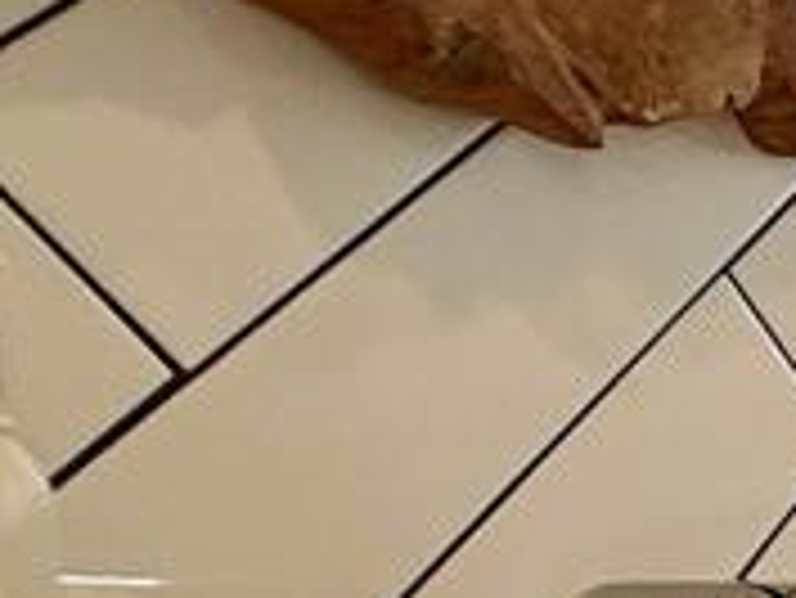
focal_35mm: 81
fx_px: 1864
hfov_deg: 12.6
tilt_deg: +1.5
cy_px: 517
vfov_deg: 18.0
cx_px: 2226
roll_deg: +0.2
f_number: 2.2
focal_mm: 2.22
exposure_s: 1/120
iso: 125
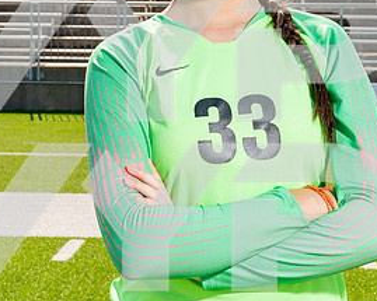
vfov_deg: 16.0
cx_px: 209
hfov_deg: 20.2
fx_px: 1060
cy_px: 48
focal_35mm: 95
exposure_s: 1/250
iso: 320
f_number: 11
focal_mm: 47
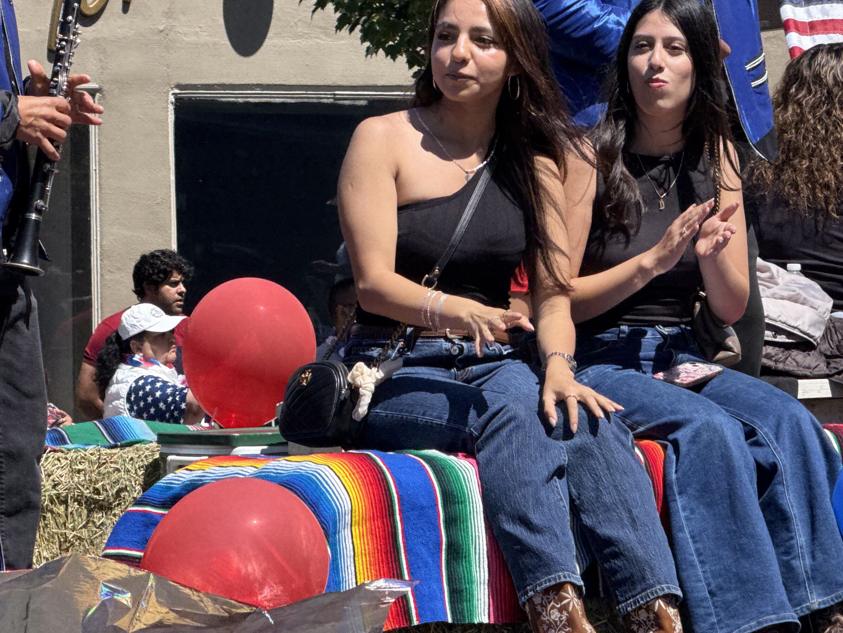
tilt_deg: +0.6
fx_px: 4895
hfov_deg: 9.8
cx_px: 391
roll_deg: +0.5
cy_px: 255
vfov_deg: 7.4
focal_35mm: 201
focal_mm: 15.66
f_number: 2.8
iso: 64
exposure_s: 1/1368
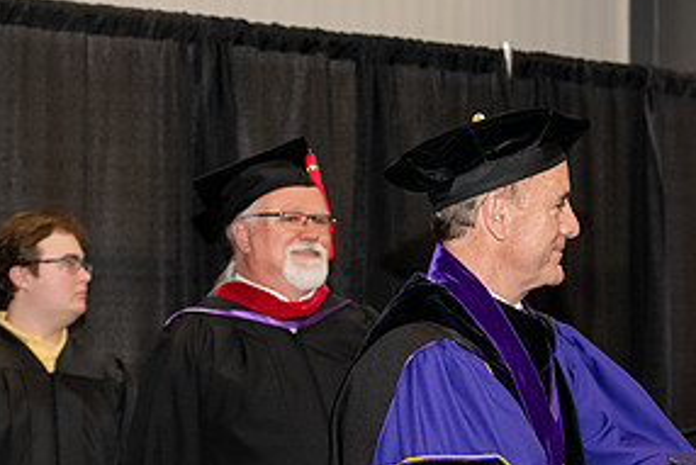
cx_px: 642
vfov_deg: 9.7
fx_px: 2747
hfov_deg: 14.3
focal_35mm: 142
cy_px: 354
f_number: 5.6
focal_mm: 70
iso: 2000
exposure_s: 1/200
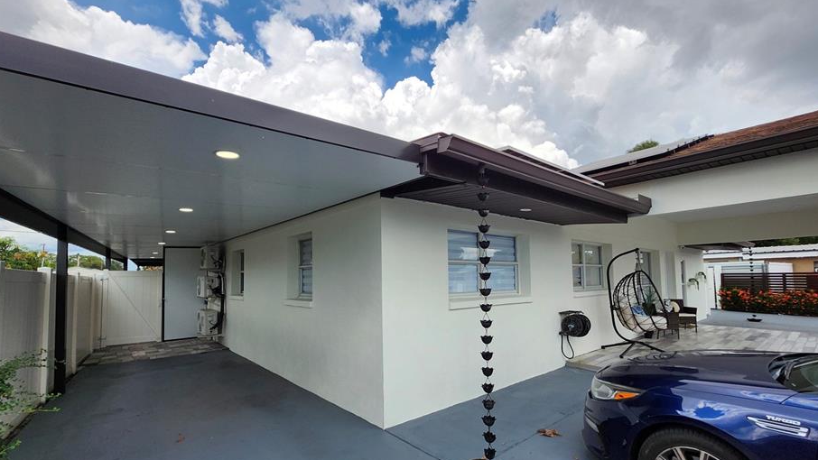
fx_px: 347
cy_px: 256
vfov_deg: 66.9
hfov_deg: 99.4
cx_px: 410
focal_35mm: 16
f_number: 2.2
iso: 40
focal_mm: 1.74
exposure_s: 1/1425
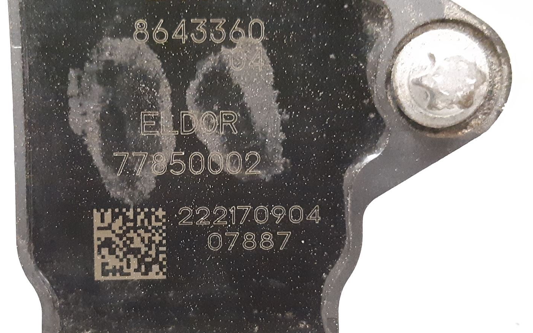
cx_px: 196
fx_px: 581
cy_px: 192
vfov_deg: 31.9
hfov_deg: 48.7
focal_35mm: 40
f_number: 1.7
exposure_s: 1/25
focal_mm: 3.93
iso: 640
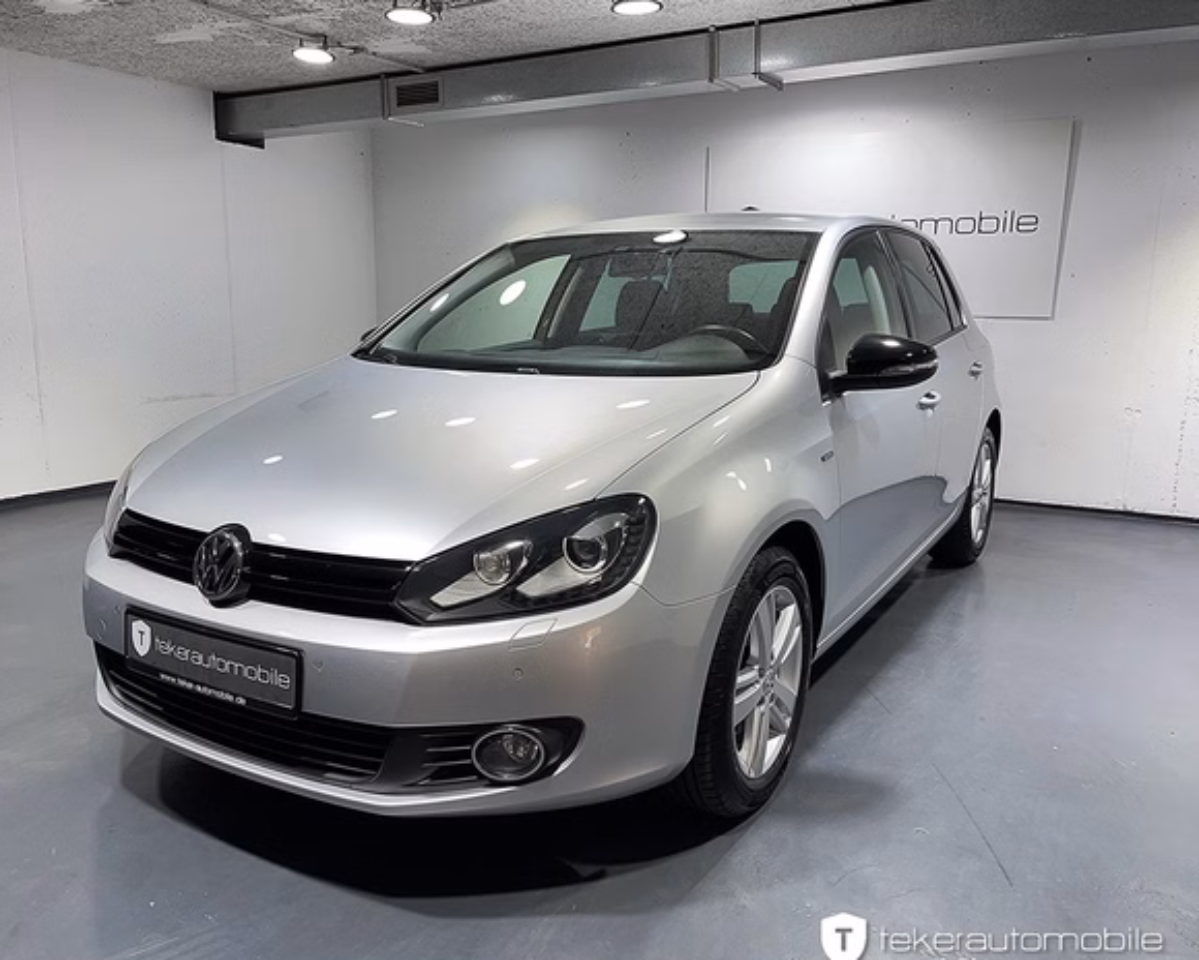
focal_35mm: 28
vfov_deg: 51.5
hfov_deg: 62.1
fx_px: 994
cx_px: 550
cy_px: 492
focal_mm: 5.1
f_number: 1.6
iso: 50
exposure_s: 1/100
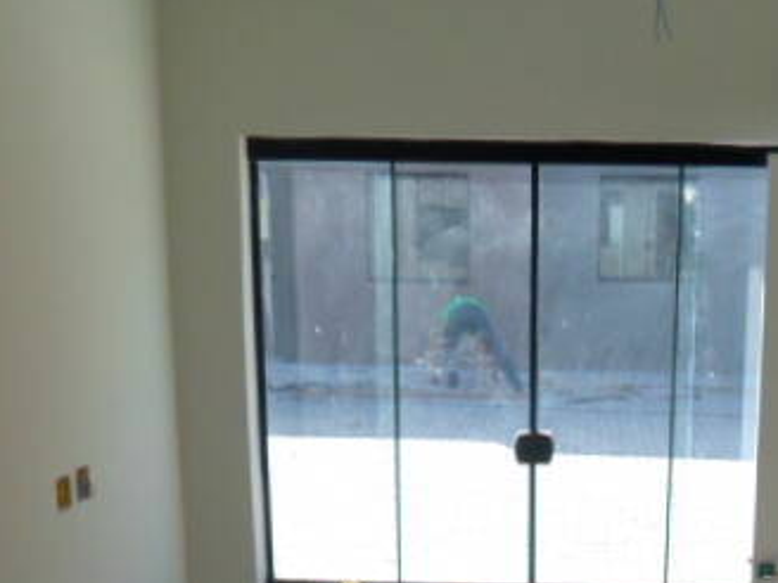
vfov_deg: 17.0
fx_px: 1753
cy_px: 882
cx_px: 581
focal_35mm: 78
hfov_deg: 24.7
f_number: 2.5
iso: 80
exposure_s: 1/750
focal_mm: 4.5
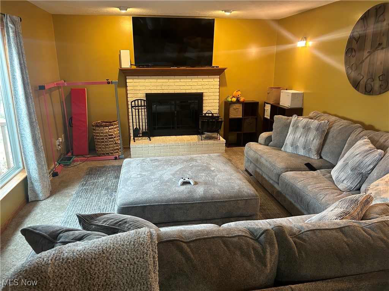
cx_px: 194
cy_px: 146
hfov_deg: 67.3
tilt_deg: -16.0
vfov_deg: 53.1
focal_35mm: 26
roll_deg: -0.3
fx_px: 292
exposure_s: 1/60
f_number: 1.5
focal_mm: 5.7
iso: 200
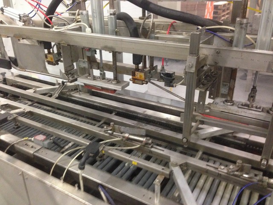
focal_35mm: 33
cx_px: 136
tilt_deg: -25.3
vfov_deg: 42.9
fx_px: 260
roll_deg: +3.4
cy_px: 102
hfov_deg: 55.4
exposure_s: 1/20
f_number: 2.4
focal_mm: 4.12
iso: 320
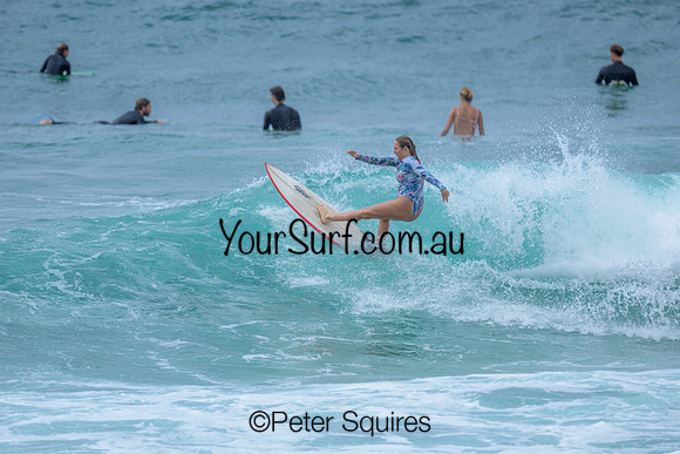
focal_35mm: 897
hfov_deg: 2.3
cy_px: 242
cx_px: 367
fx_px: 16951
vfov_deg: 1.5
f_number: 6.3
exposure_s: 1/2000
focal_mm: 800
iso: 180
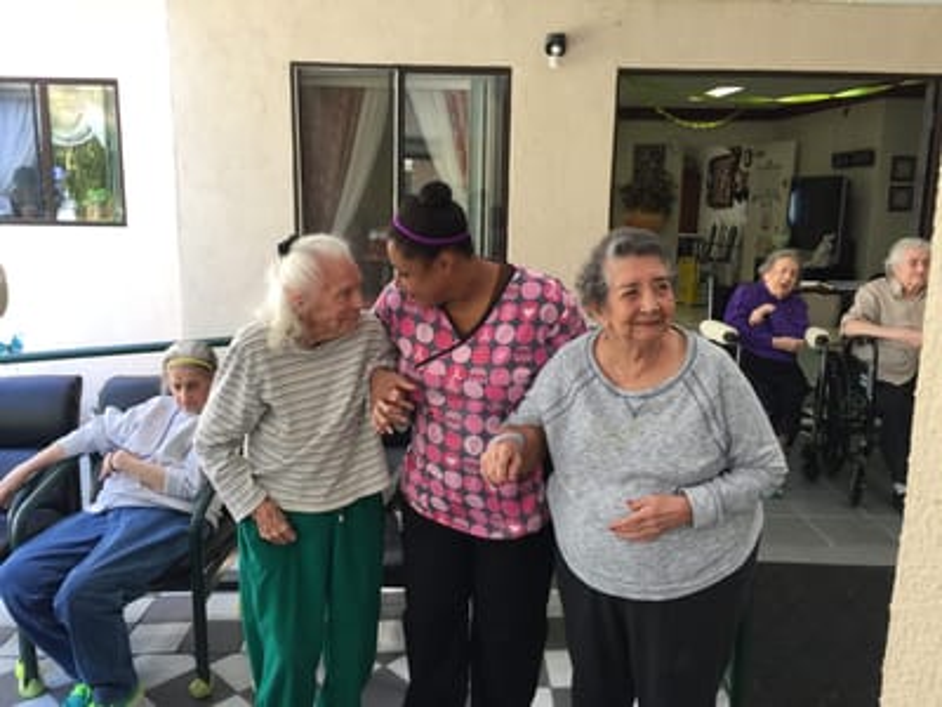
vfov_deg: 48.2
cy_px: 354
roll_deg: -1.1
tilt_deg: -12.0
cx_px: 471
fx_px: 789
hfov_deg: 61.7
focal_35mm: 29
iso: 32
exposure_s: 1/40
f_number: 2.2
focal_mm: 4.15
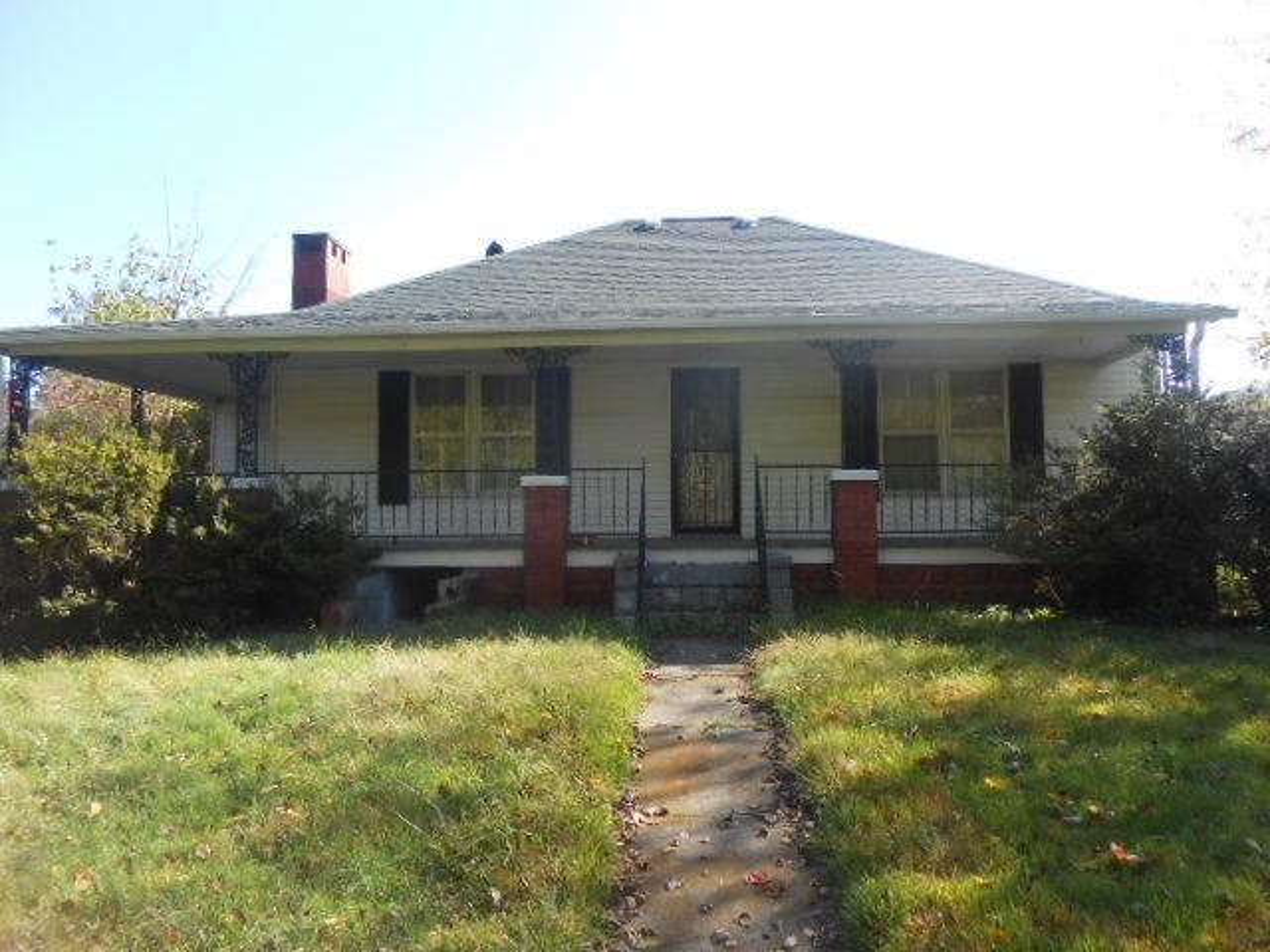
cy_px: 476
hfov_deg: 67.3
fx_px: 954
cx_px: 635
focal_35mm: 26
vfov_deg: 53.1
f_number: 3.5
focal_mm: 4.6
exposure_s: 1/200
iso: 80
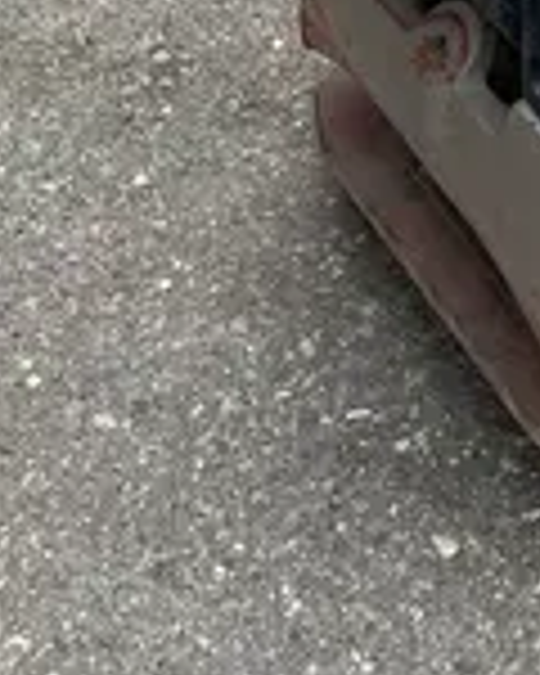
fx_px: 2477
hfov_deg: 12.1
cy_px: -556
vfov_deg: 13.8
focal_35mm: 124
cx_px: 706
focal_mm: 5.1
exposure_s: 1/649
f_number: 1.6
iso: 50
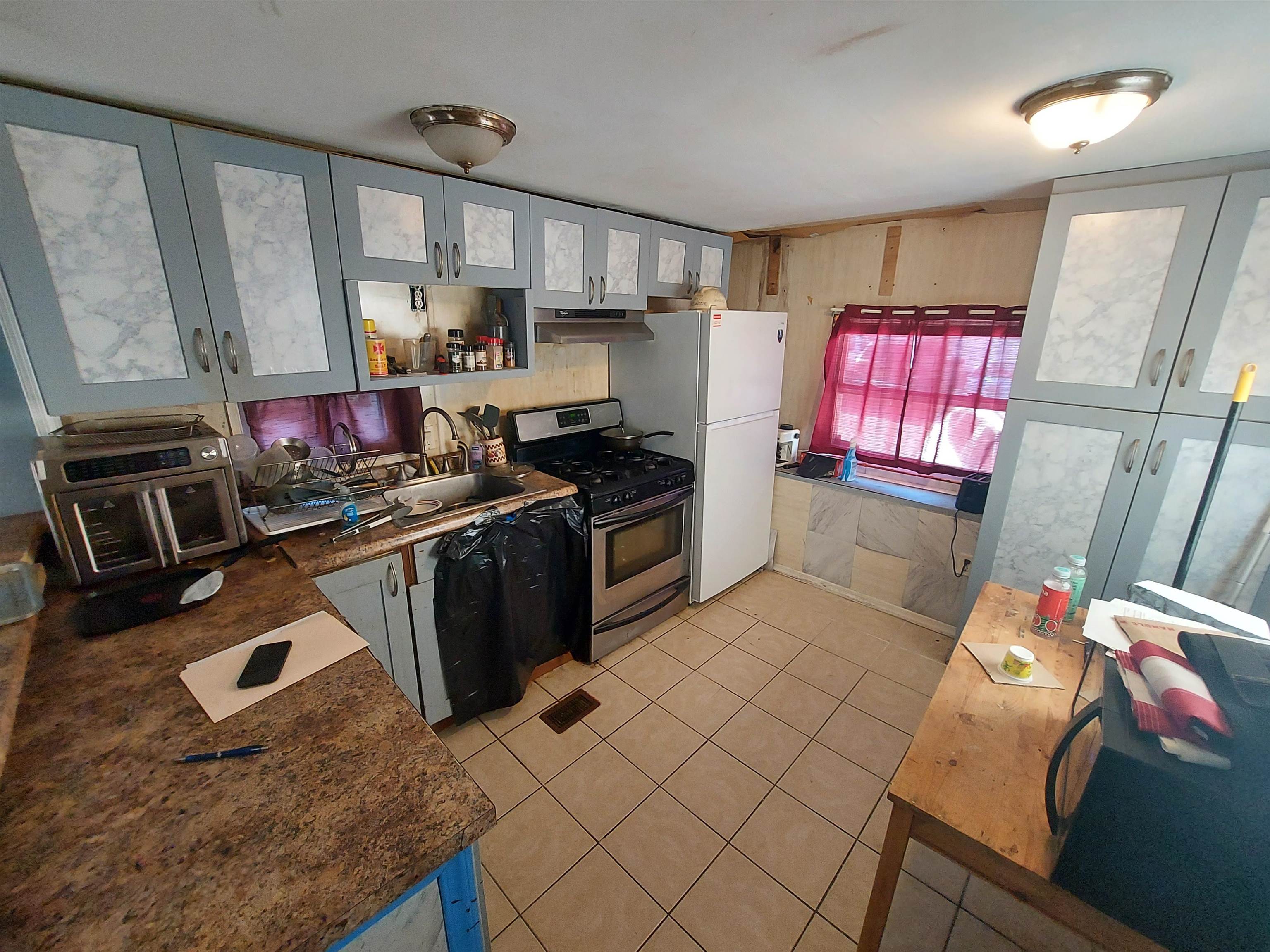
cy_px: 476
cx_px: 635
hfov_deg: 106.2
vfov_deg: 89.9
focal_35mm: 13
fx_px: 477
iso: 250
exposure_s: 1/40
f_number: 2.2
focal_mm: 1.74
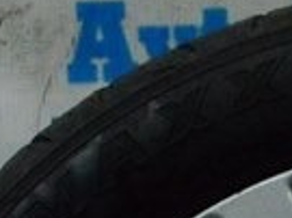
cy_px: 636
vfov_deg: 4.7
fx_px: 2579
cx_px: 381
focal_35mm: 306
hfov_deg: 6.4
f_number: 11
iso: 6400
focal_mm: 28
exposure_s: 1/320
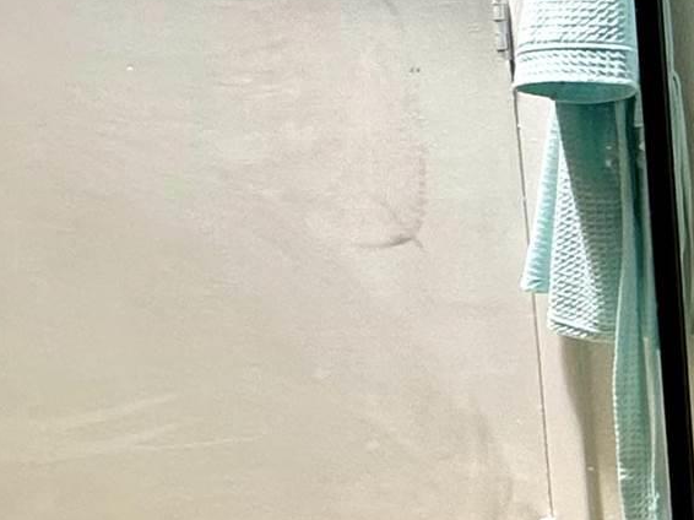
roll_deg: -2.0
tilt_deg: -9.8
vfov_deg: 19.2
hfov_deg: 15.7
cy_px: 120
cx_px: 1596
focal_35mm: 76
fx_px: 1523
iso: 64
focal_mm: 2.22
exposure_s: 1/120
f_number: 2.2
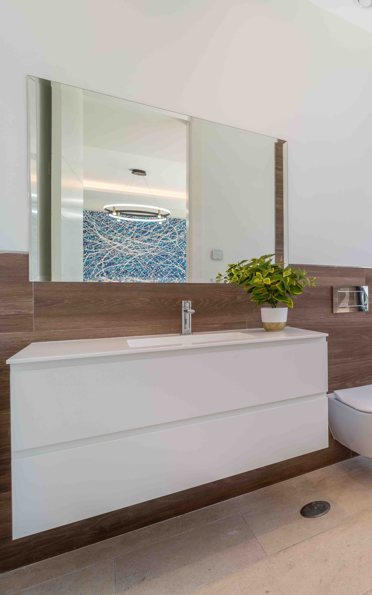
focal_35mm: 22
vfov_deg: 79.6
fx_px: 357
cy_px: 291
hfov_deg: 41.3
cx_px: 427
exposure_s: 1/640
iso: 200
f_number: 9
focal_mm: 14
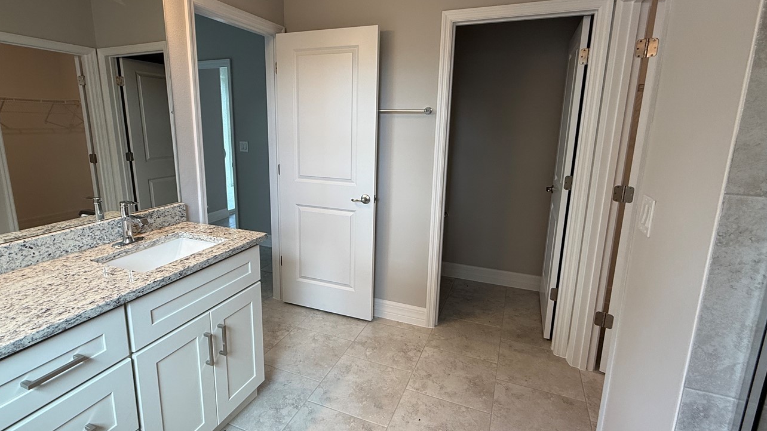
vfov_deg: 58.3
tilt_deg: -11.2
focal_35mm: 19
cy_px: 198
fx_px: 386
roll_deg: -0.5
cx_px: 358
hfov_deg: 89.4
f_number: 2.2
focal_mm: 2.22
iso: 100
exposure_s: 1/120
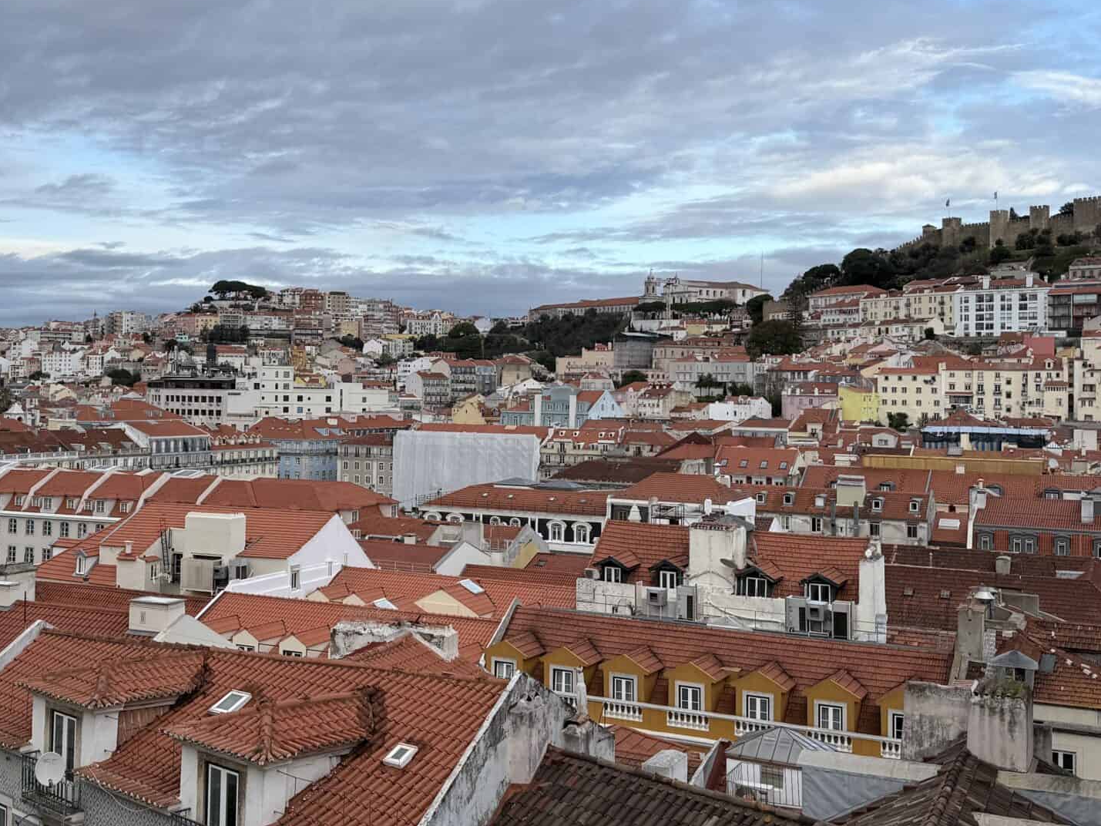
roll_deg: -1.2
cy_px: 334
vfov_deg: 33.5
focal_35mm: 43
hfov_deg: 43.3
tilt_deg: +2.1
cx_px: 380
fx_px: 1368
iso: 80
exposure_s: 1/1727
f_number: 1.78
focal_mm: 6.76
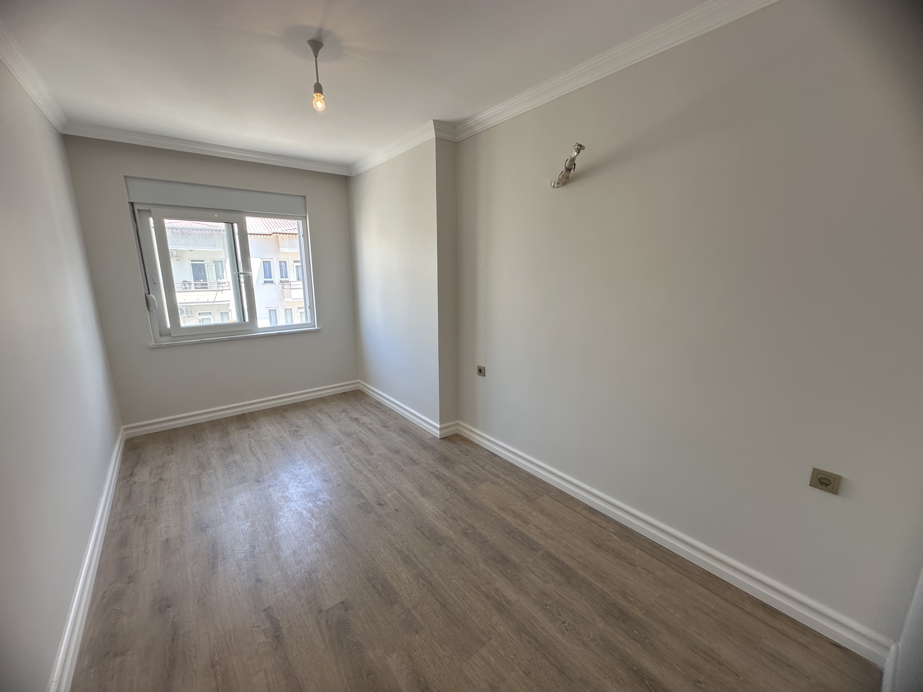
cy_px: 346
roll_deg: +0.4
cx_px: 462
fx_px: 373
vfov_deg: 85.7
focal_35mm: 14
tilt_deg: -11.3
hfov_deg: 102.1
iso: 40
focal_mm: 2.22
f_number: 2.2
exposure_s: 1/106
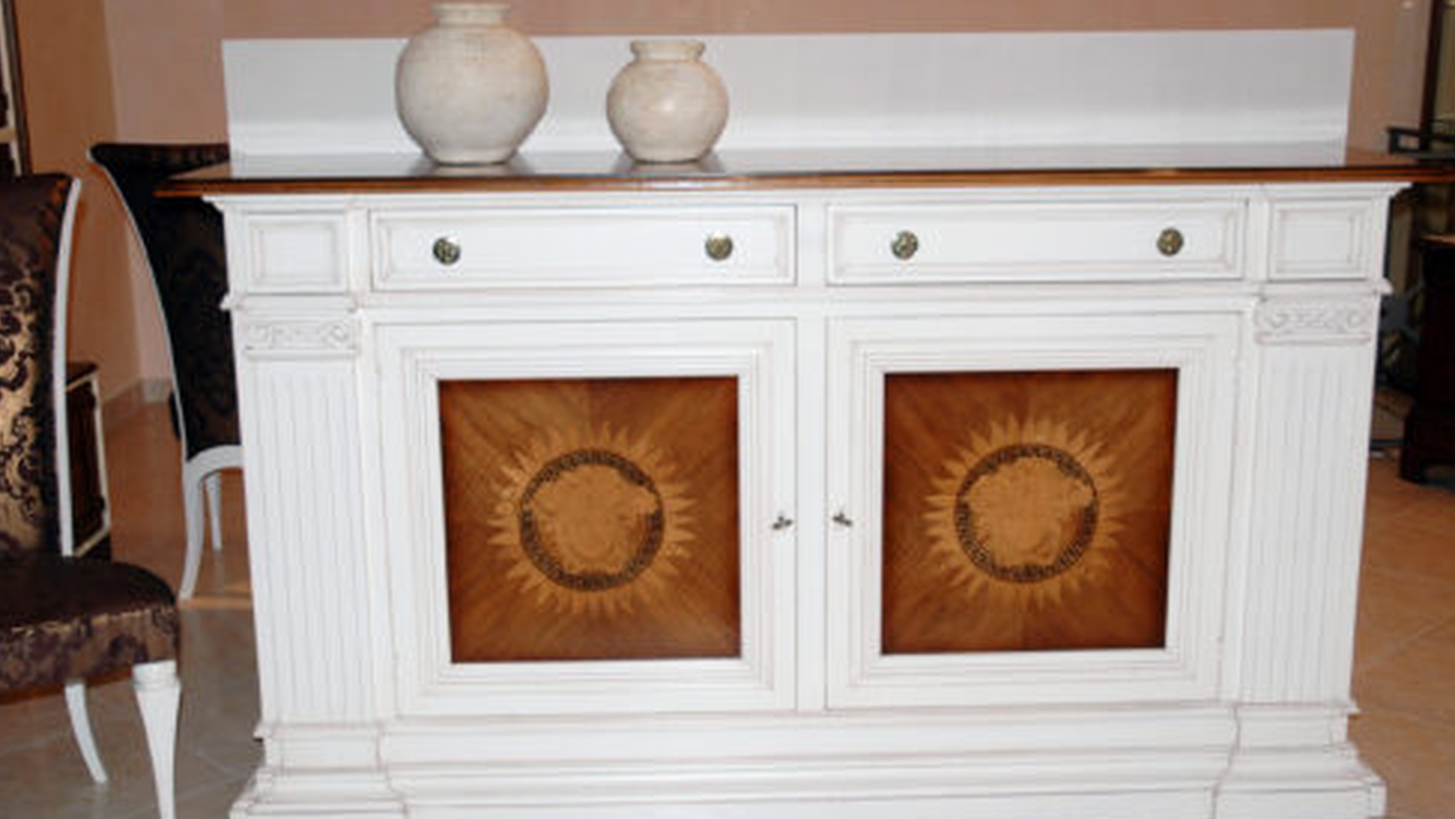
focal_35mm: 44
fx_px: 1680
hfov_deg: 46.8
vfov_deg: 27.4
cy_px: 415
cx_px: 732
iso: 200
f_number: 3.8
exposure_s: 1/60
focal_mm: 27
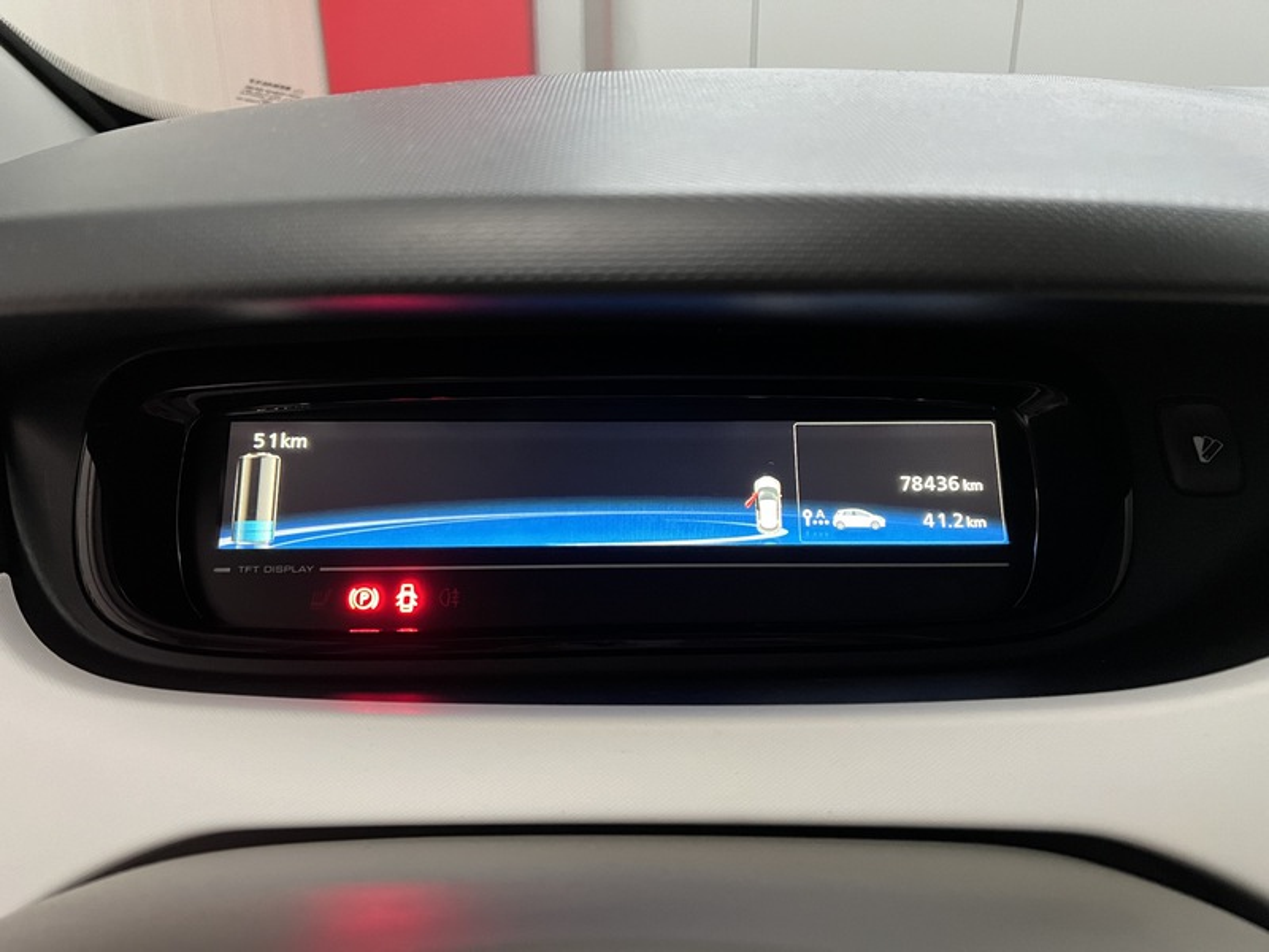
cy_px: 476
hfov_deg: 67.3
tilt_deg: -22.2
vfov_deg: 53.1
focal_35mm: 26
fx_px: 953
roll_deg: +0.4
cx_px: 634
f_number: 1.5
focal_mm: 5.7
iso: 500
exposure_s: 1/48
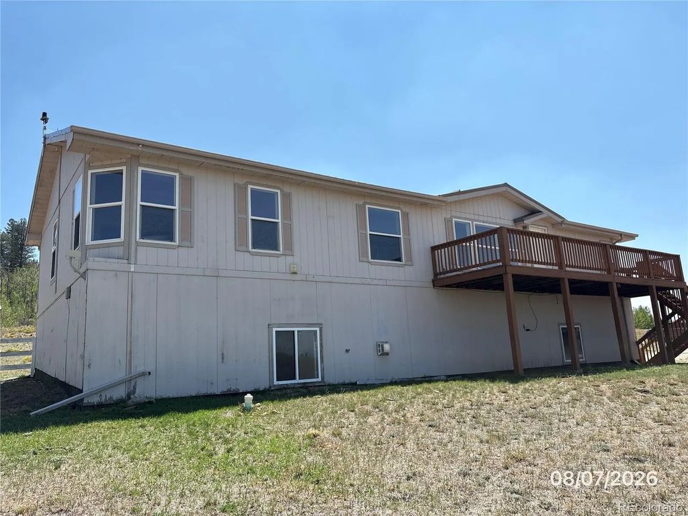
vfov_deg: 53.1
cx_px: 344
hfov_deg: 67.3
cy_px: 258
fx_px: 517
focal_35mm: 26
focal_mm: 5.96
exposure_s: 1/3279
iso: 50
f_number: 1.6
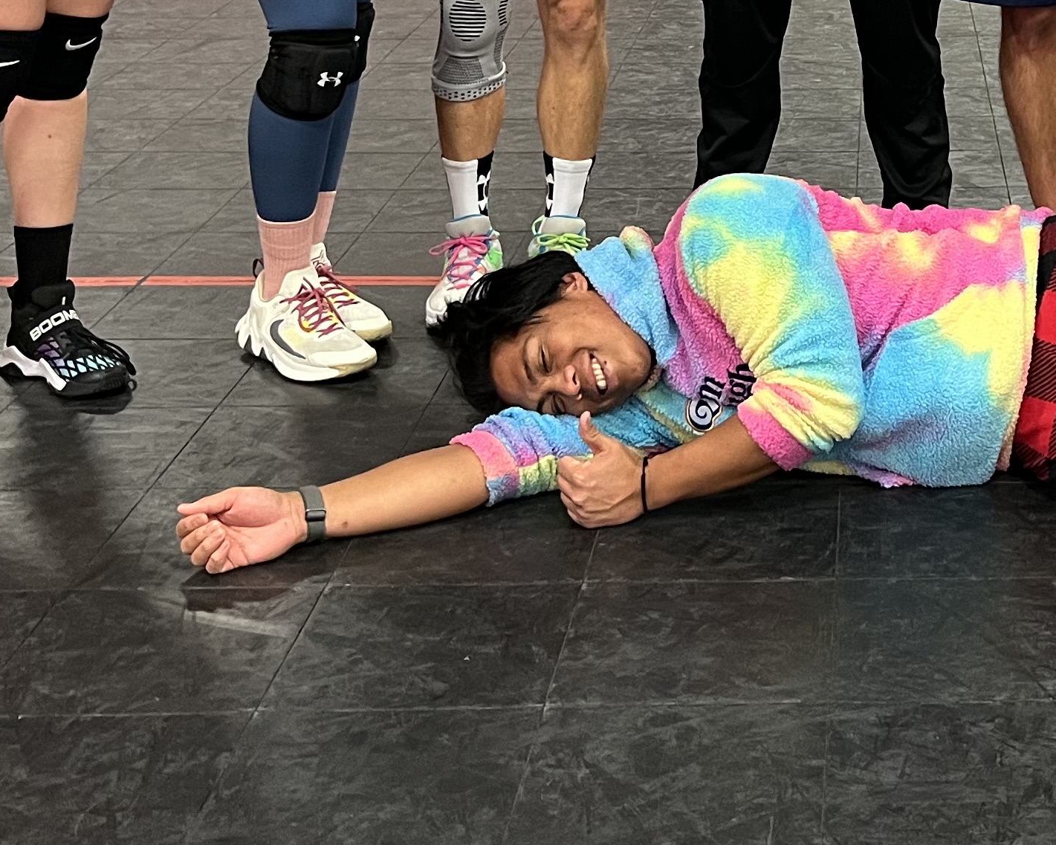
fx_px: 2250
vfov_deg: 20.0
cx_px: 959
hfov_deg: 25.5
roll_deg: -0.4
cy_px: -166
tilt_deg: -4.8
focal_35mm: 72
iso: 250
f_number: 1.6
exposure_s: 1/60
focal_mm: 5.1
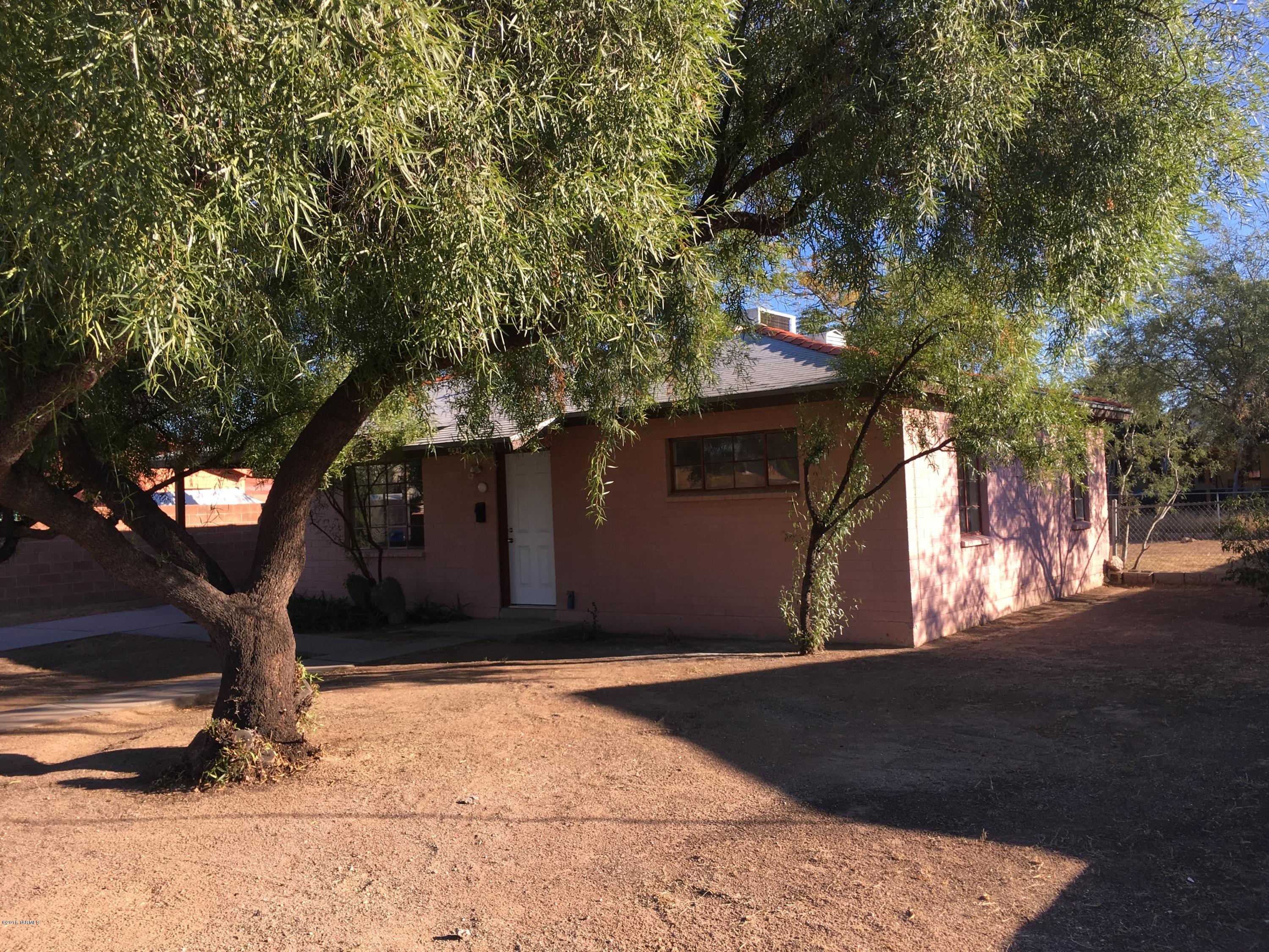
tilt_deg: -0.7
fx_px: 1063
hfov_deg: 61.7
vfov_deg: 48.2
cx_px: 634
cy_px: 476
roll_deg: +3.1
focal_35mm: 29
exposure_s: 1/527
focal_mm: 4.15
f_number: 2.2
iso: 25
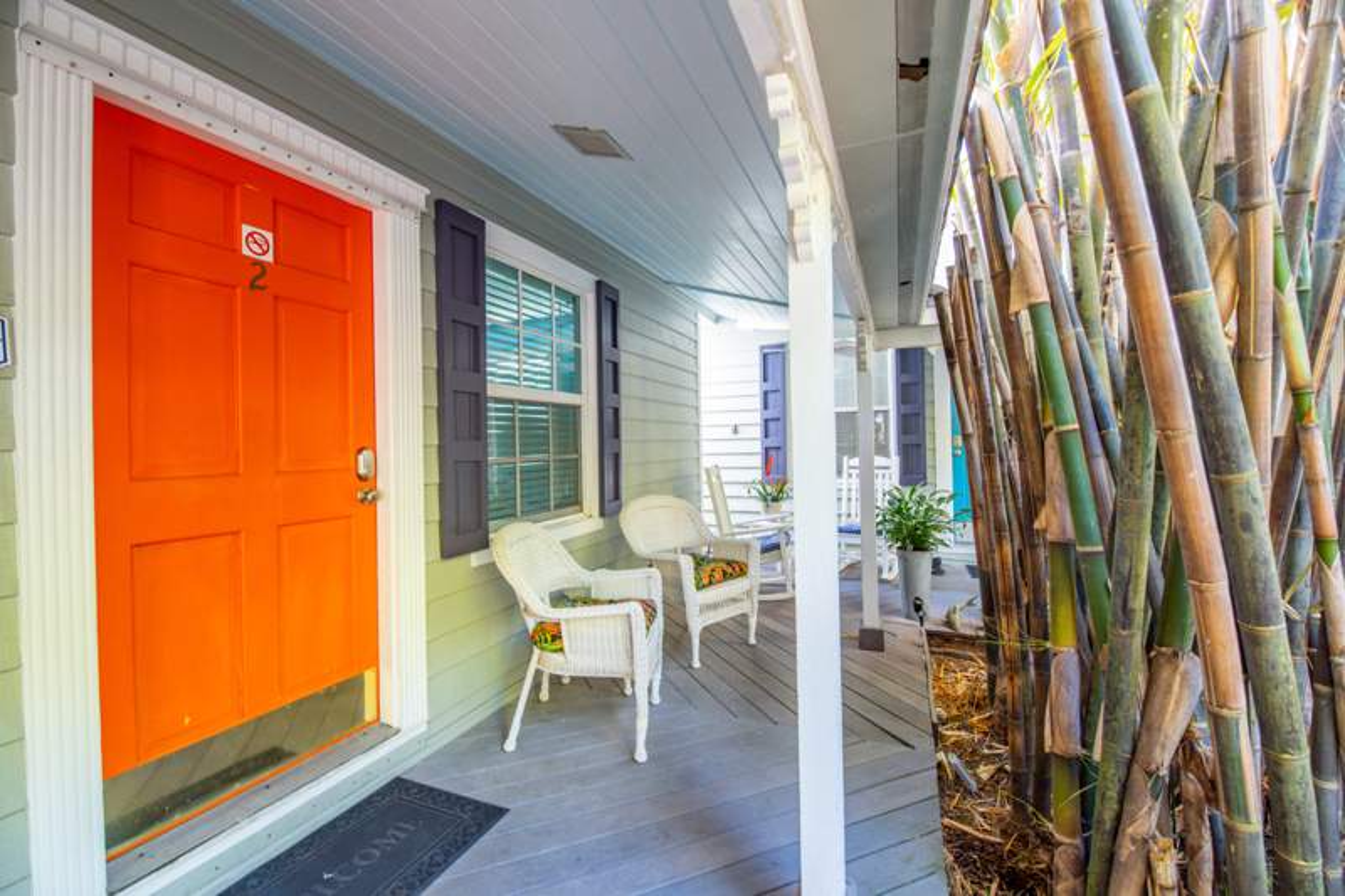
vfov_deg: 77.3
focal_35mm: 15
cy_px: 448
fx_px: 560
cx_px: 672
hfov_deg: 100.4
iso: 125
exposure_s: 1/10
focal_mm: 15
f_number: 4.5
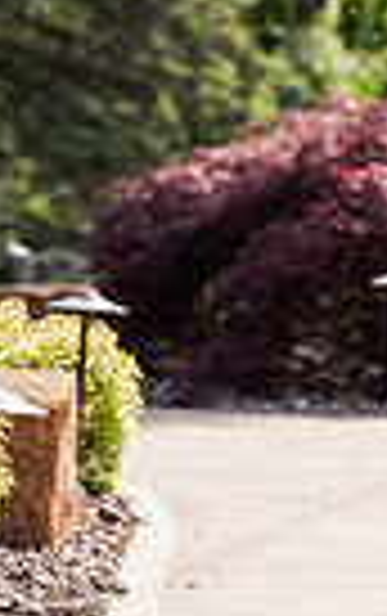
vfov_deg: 5.7
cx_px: 652
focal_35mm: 367
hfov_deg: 3.6
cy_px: 54
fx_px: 6174
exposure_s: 1/400
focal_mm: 110
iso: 125
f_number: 3.5
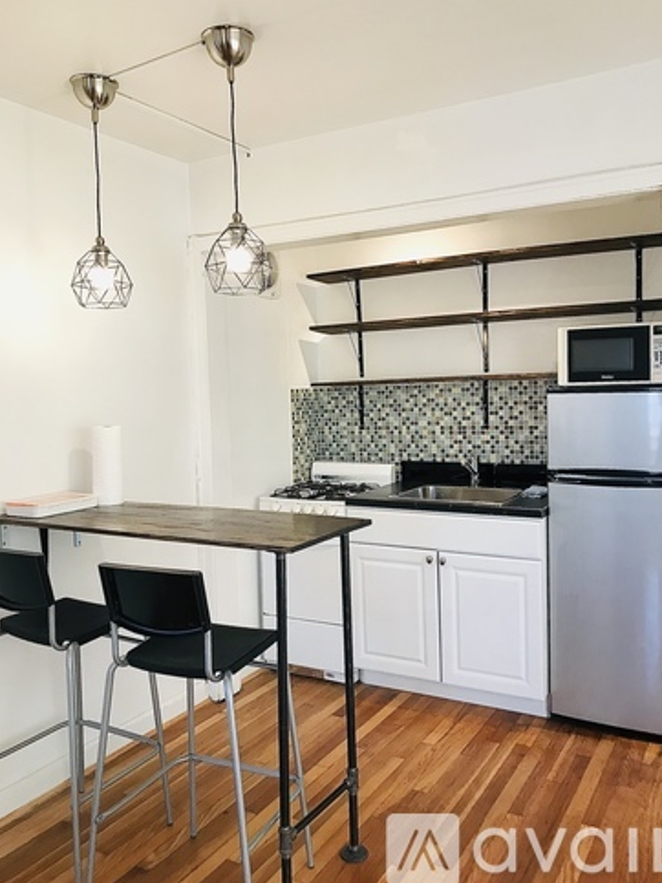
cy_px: 430
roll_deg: +1.2
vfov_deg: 61.7
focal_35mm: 29
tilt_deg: -2.6
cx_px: 339
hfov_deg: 48.2
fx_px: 740
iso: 25
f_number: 1.8
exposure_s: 1/30
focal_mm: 3.99
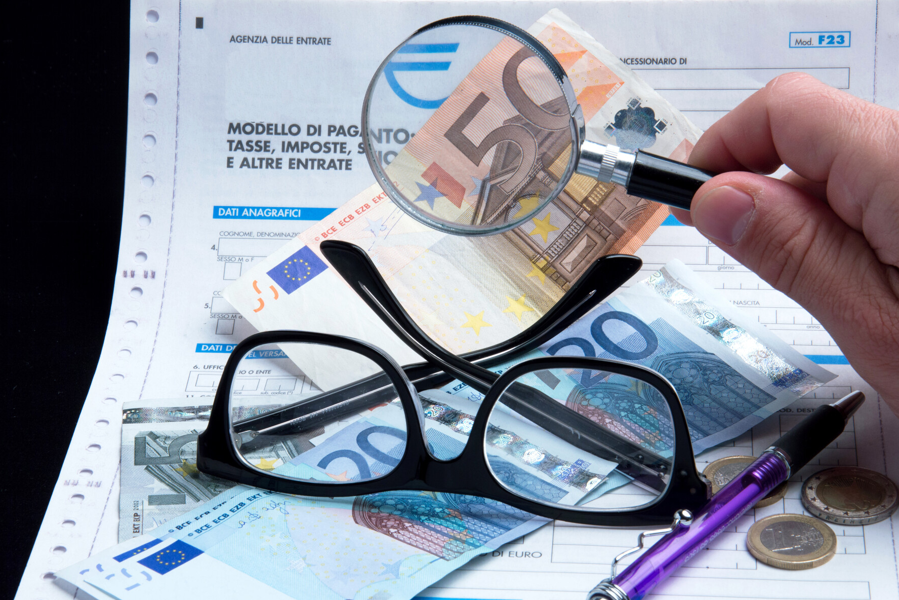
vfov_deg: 10.8
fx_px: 3160
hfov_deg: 16.2
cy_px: 328
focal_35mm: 127
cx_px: 451
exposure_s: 1/10
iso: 100
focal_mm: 75
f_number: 18
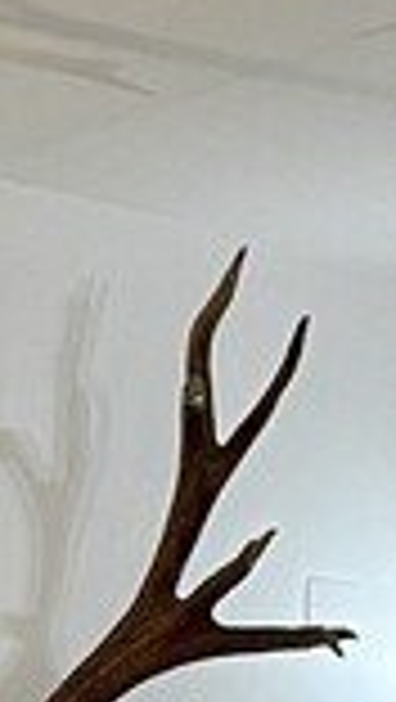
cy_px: 1530
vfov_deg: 10.7
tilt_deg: -7.1
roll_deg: -0.9
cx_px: 207
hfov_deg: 6.8
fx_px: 3334
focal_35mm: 179
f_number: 1.6
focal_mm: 5.1
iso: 160
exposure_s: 1/50
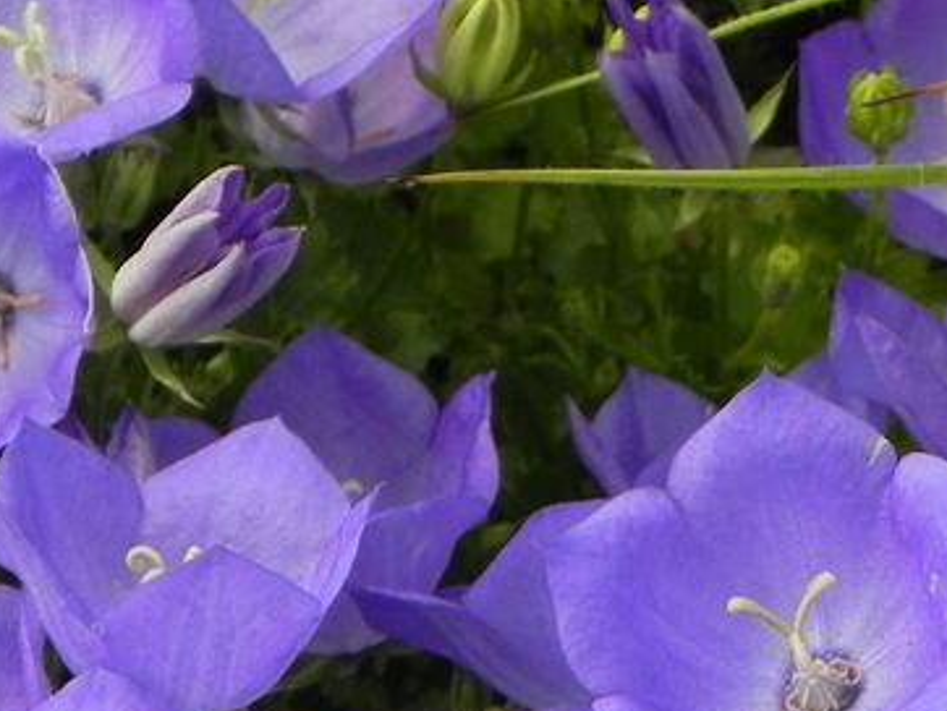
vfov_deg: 3.1
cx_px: 459
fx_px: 13058
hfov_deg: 4.2
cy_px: 959
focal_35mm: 477
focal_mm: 28.8
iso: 160
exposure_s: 1/500
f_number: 5
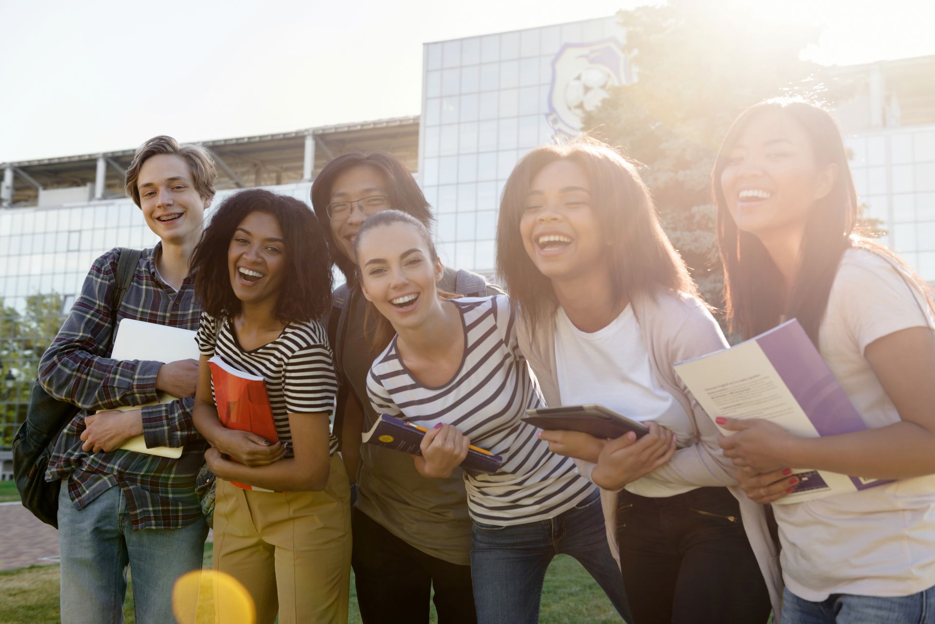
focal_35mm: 38
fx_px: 987
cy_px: 312
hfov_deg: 50.7
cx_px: 468
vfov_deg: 35.1
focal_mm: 38
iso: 160
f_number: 4
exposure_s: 1/320
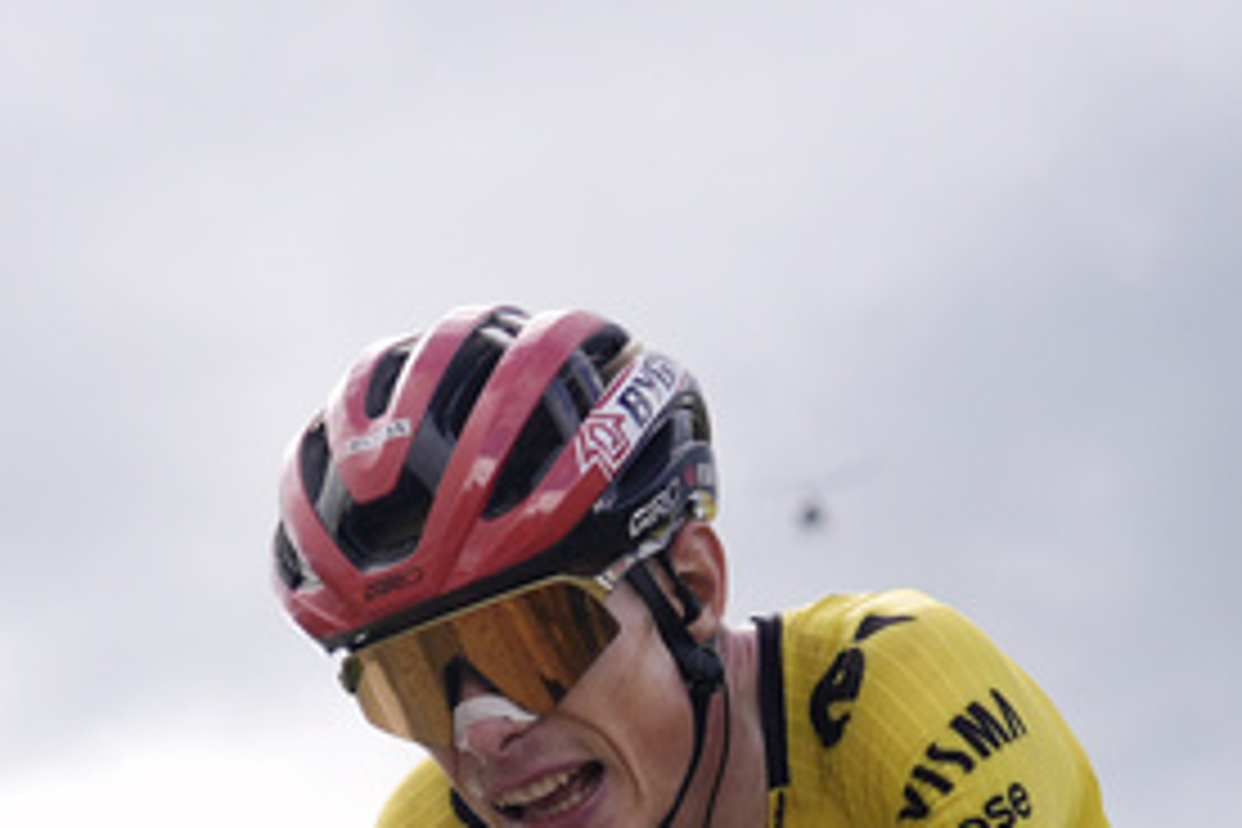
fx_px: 3588
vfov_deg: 12.6
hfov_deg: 19.6
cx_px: 796
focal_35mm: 104
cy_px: 1184
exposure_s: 1/6400
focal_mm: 28
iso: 320
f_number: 2
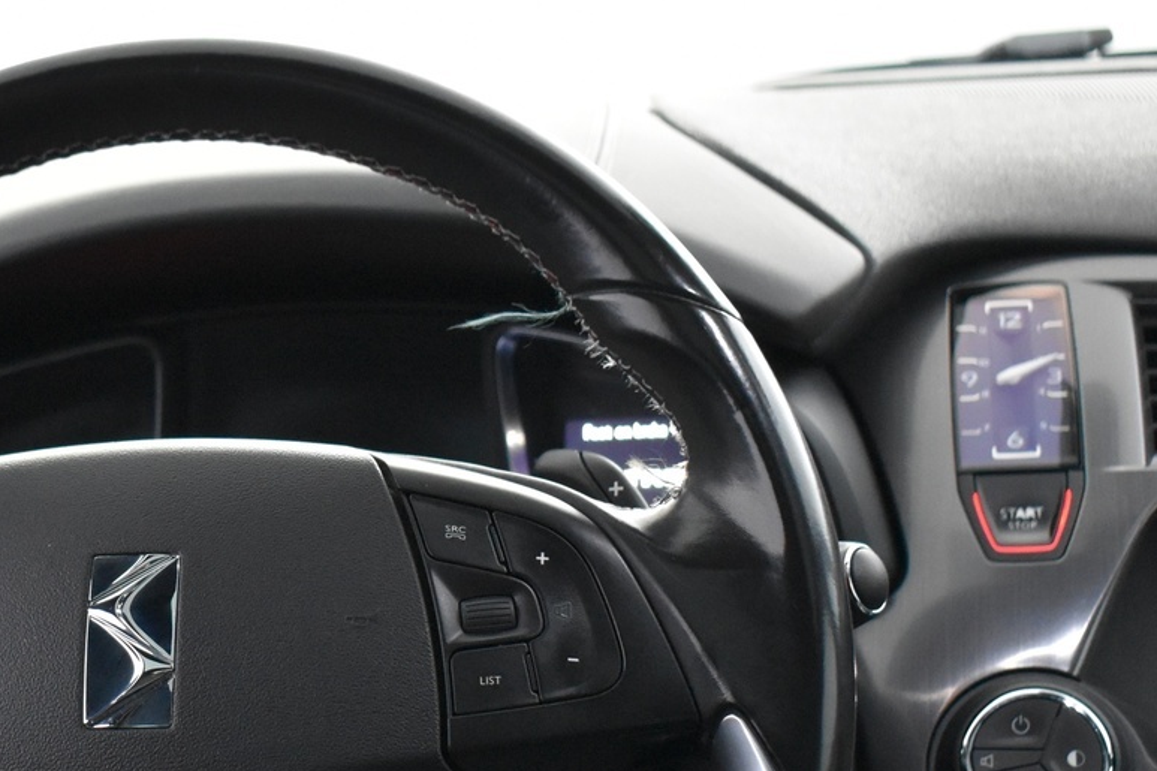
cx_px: 169
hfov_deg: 22.7
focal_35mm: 88
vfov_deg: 15.4
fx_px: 2827
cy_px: 663
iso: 3200
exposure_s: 1/20
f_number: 4.2
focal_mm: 28
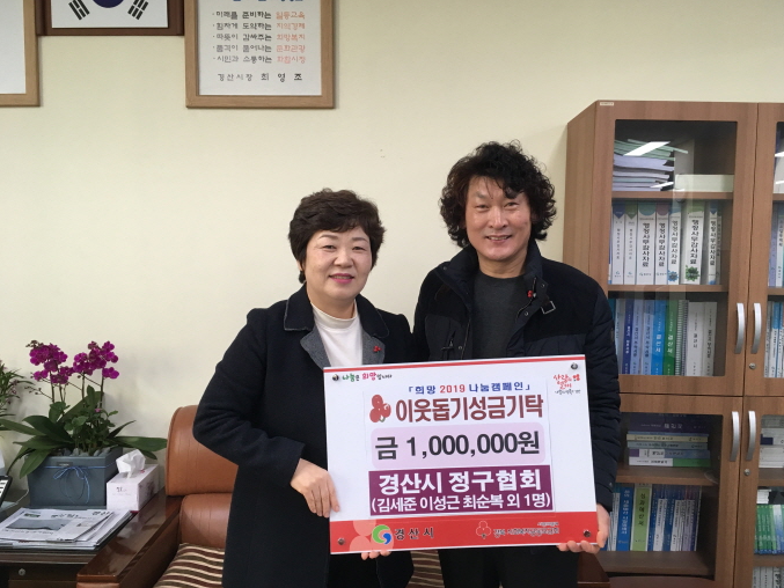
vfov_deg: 46.8
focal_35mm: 30
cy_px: 291
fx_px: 680
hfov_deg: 59.9
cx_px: 401
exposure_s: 1/33
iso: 50
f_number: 2.2
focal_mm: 4.15
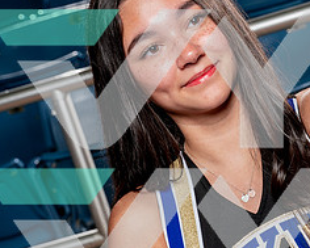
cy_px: 79
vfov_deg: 14.5
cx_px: 317
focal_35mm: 106
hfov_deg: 17.6
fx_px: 973
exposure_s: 1/250
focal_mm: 46
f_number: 5.6
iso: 200
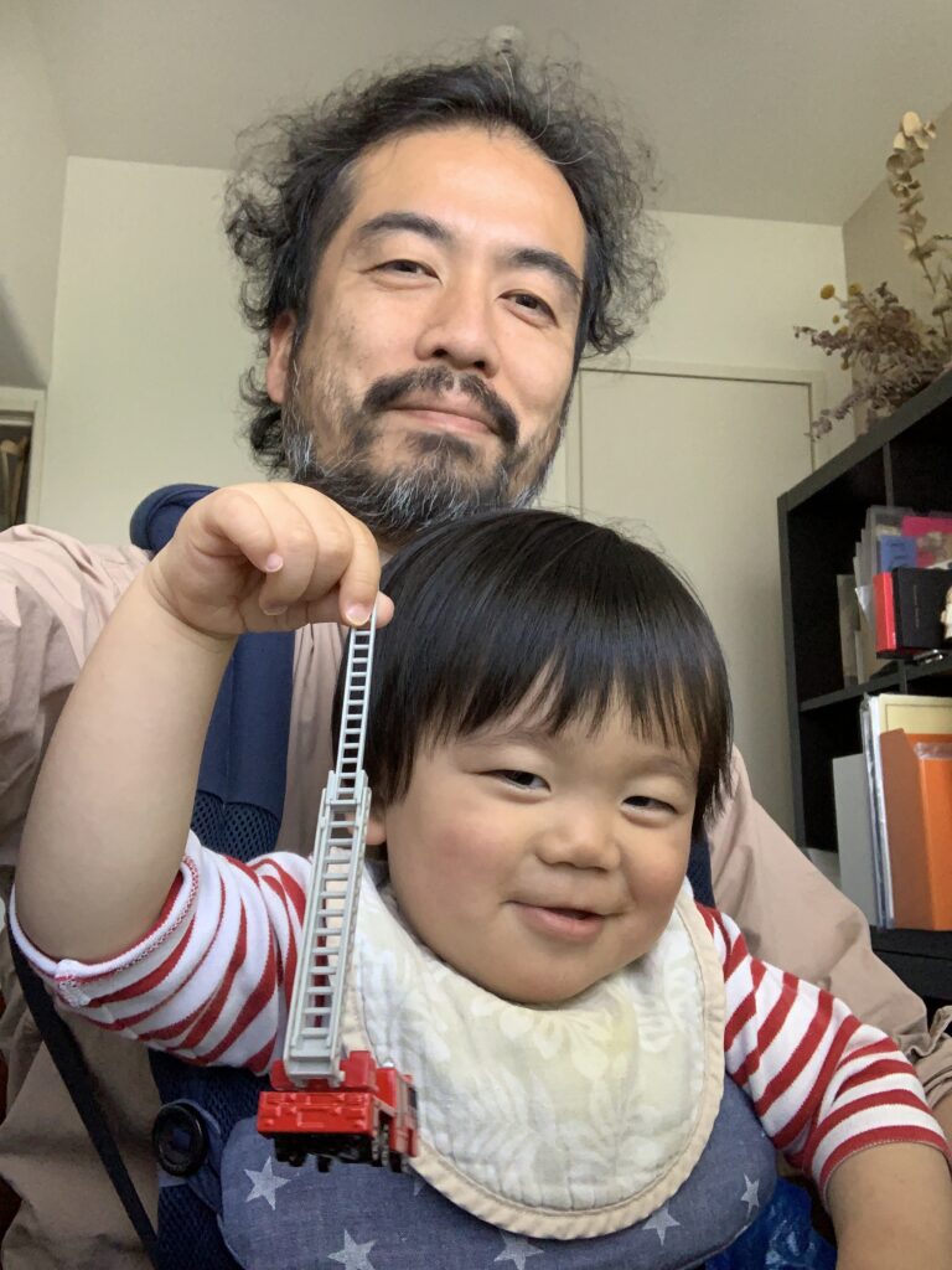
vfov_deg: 56.8
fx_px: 1173
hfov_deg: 44.2
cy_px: 635
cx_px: 476
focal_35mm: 32
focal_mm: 2.87
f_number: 2.2
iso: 160
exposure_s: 1/60
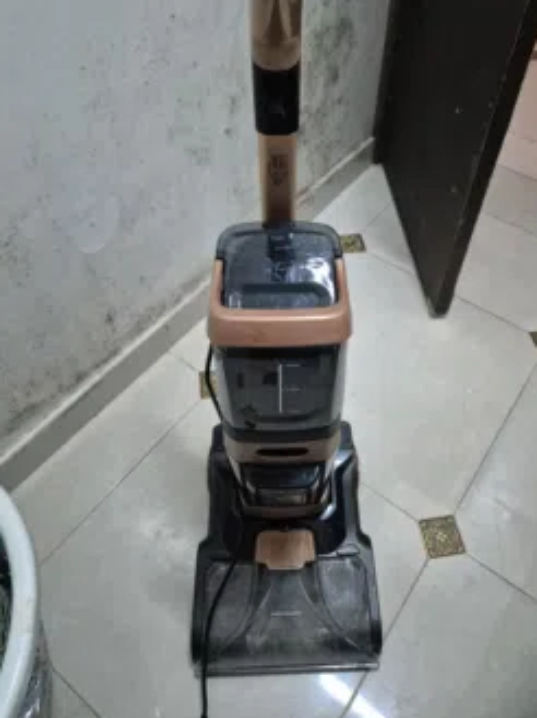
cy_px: 288
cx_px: 310
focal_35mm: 28
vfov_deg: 62.9
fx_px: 580
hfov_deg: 49.5
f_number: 1.8
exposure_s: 1/100
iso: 1600
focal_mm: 5.4
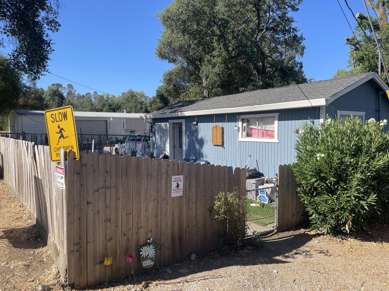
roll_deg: -0.1
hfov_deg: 67.3
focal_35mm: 26
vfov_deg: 53.1
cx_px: 194
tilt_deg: -4.0
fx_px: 292
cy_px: 146
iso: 32
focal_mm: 4.2
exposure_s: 1/2053
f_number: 1.6
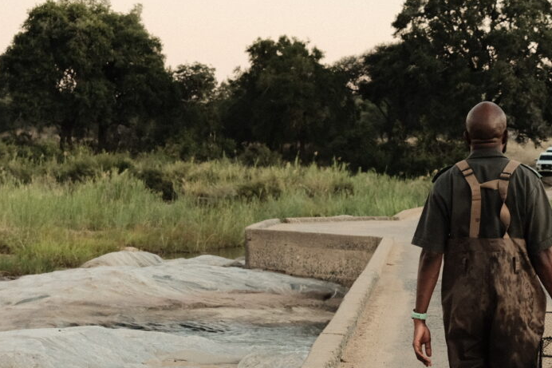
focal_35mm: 111
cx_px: 328
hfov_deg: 18.4
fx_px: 1701
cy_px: 226
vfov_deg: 12.3
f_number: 5.6
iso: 4000
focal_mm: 50
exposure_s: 1/160
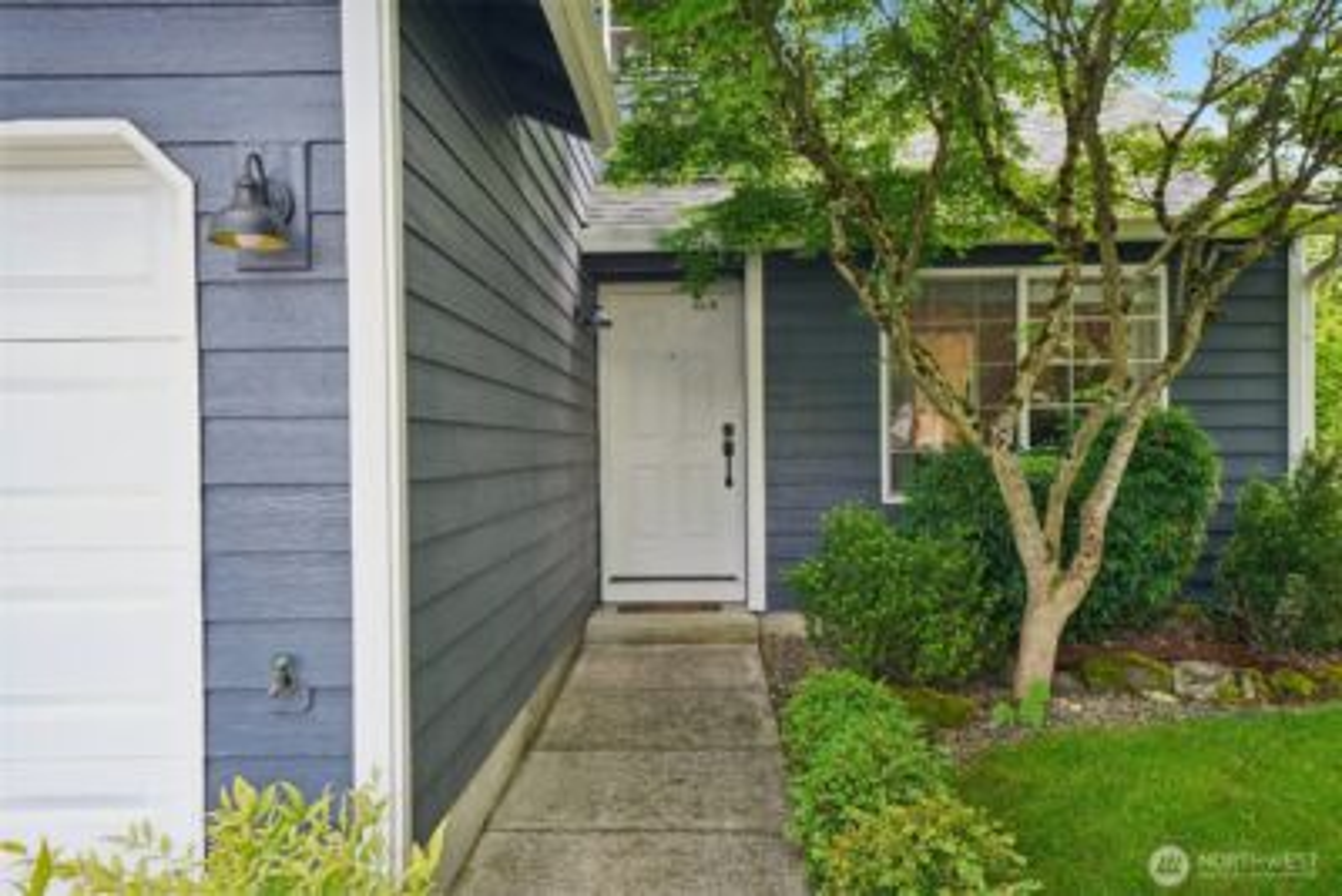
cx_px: 671
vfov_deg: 40.0
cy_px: 448
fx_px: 1231
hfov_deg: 57.2
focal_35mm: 33
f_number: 8
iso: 400
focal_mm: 33
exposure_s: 1/30
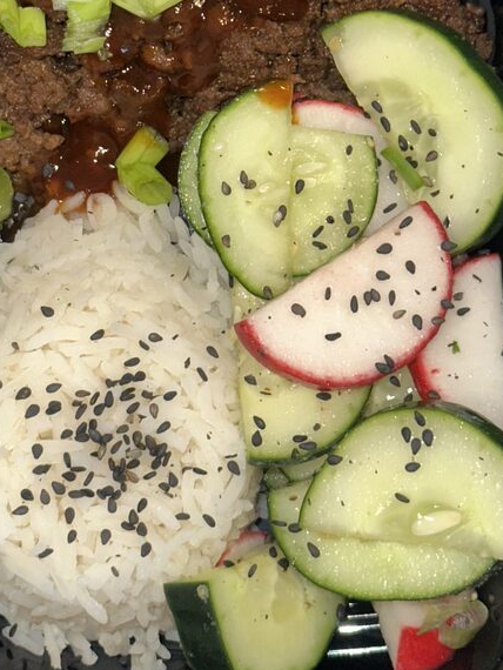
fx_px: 1955
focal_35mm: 101
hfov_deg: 14.7
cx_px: 213
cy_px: 197
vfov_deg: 19.3
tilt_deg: -80.6
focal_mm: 6.86
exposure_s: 1/49
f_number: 1.78
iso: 64
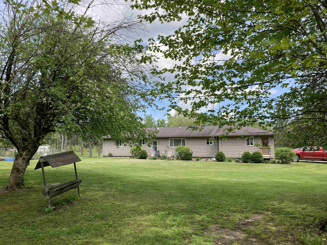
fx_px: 265
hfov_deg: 63.4
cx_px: 164
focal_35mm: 28
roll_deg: -1.0
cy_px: 122
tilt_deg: +6.8
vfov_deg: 49.7
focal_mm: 3.99
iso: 20
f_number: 1.8
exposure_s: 1/906
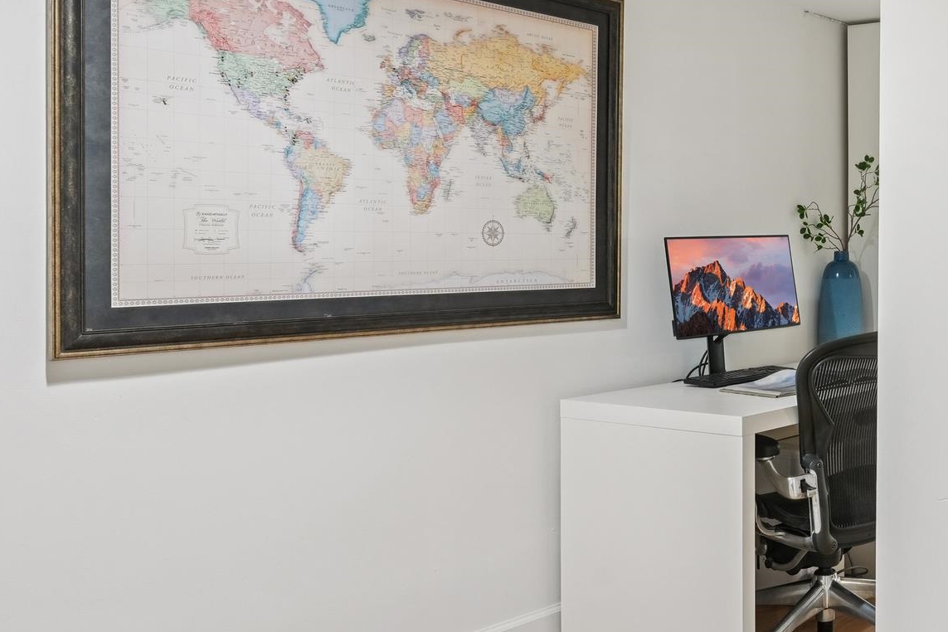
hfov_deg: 39.0
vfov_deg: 30.9
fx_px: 1140
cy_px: 243
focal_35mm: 43
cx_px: 982
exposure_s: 1/8
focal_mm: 16.5
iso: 400
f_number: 9
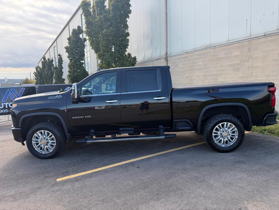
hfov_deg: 71.6
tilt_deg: -5.8
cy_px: 105
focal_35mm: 24
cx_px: 140
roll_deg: +2.4
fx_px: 193
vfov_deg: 56.8
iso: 100
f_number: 1.78
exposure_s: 1/1139
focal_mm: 6.76
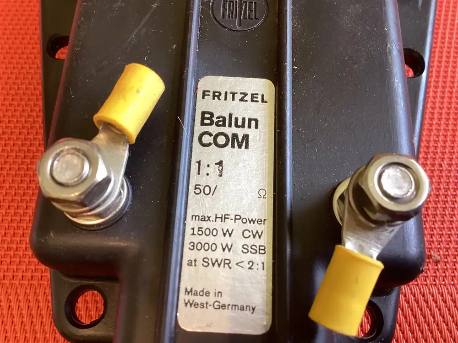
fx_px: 410
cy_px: 172
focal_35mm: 31
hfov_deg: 58.4
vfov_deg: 45.4
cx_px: 229
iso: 100
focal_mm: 3.3
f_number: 2.4
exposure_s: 1/50
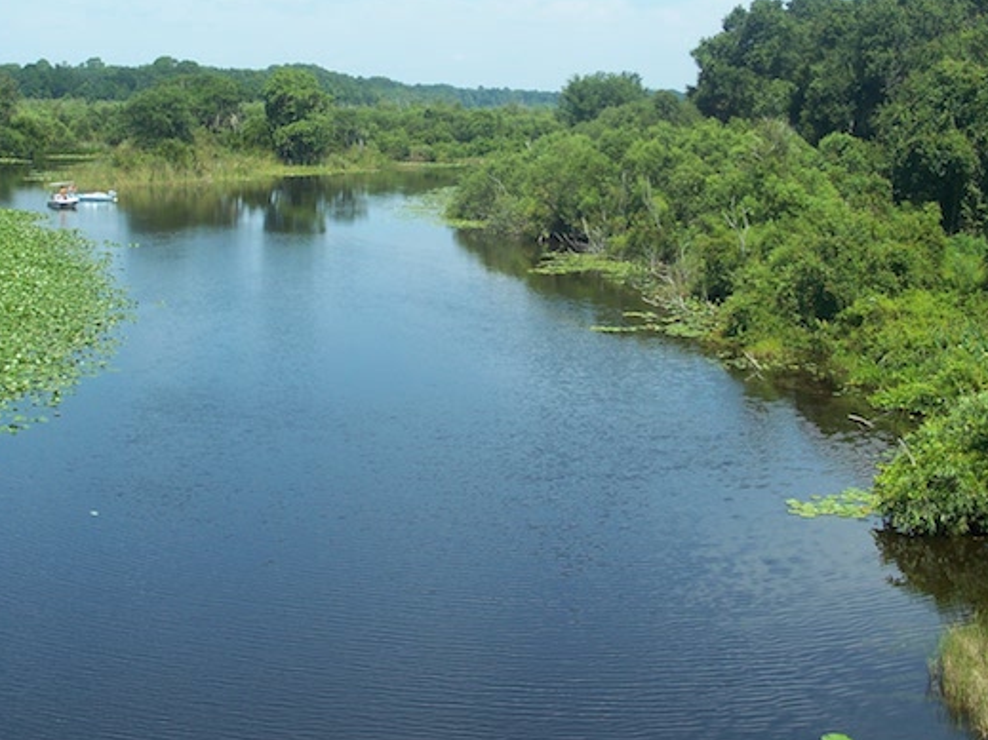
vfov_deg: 25.4
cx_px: 405
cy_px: 194
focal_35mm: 57
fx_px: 1627
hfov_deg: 33.7
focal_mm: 7.8
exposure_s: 1/320
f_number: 4
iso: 64
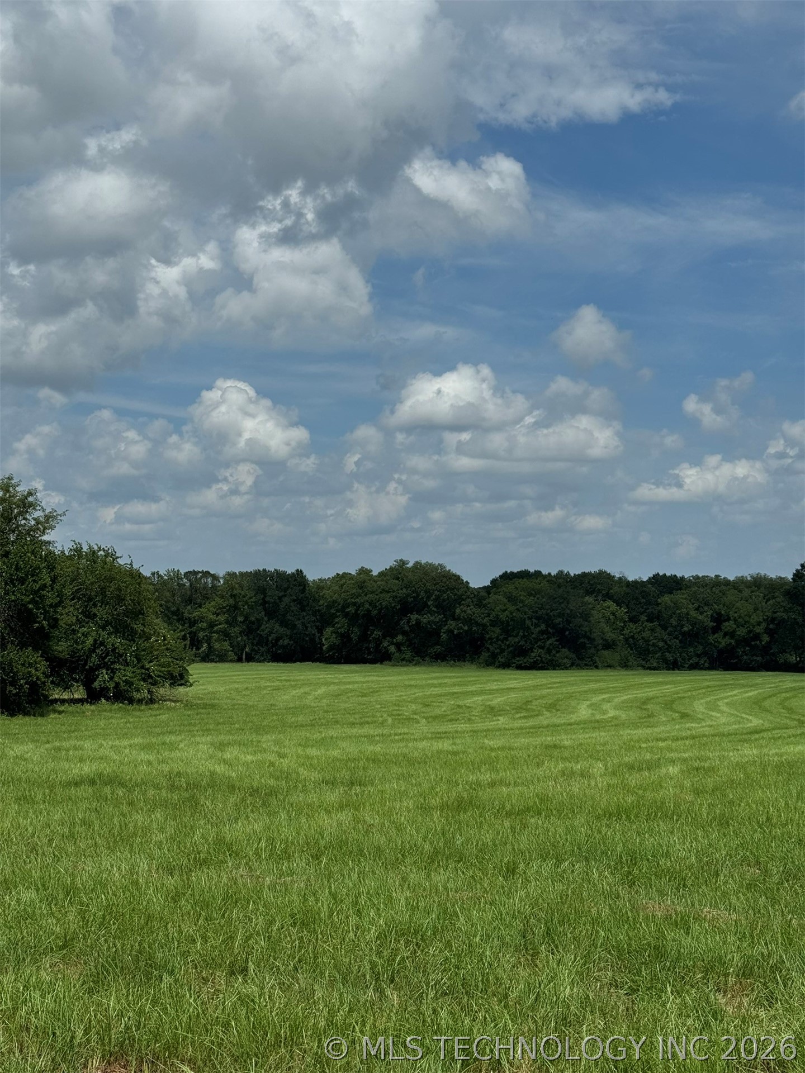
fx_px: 1488
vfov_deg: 39.7
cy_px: 536
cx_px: 402
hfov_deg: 30.3
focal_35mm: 48
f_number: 1.78
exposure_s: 1/9009
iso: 64
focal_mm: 6.76
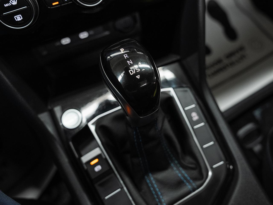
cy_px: 94
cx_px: 146
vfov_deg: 47.1
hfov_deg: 60.3
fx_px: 235
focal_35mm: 30
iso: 1000
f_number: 4
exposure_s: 1/50
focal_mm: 24
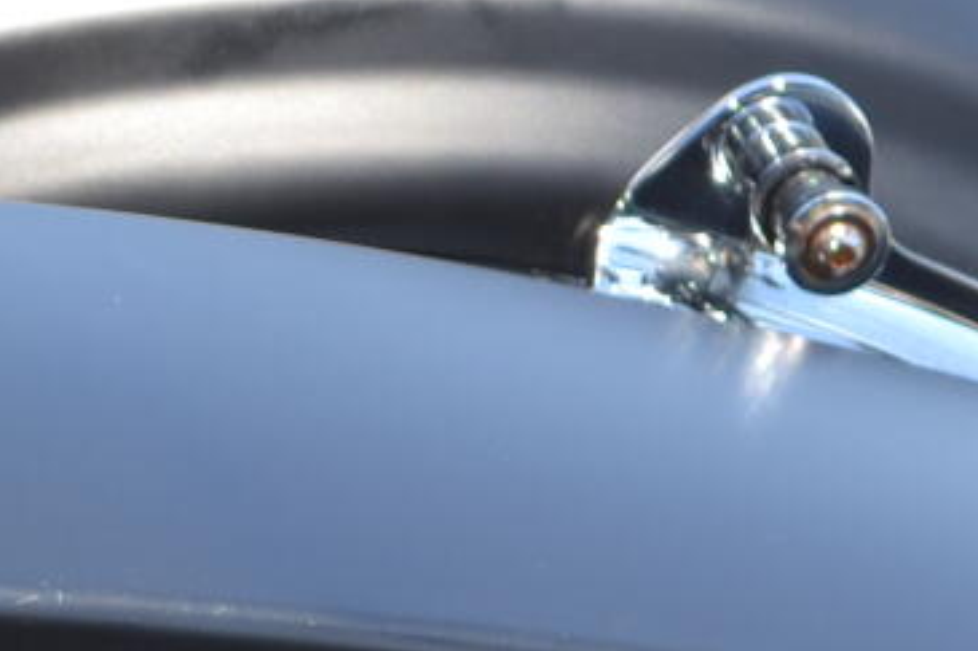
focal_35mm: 411
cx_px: -27
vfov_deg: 3.3
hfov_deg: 5.0
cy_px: 1153
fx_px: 11160
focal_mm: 50
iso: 100
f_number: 5.6
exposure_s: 1/125
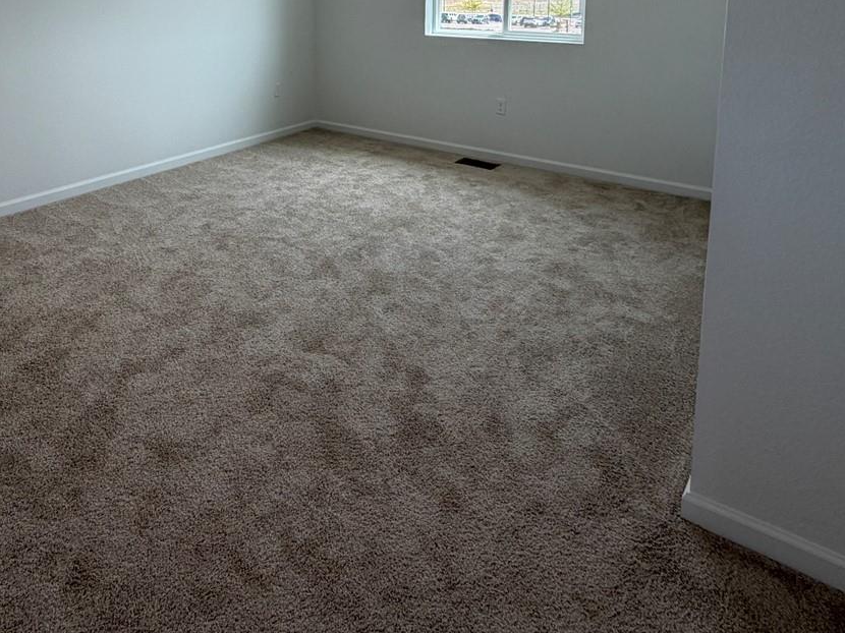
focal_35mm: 27
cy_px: 55
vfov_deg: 46.0
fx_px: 659
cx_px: 276
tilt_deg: -6.9
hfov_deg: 63.5
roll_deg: +0.4
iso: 64
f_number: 2.2
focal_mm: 2.22
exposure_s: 1/120
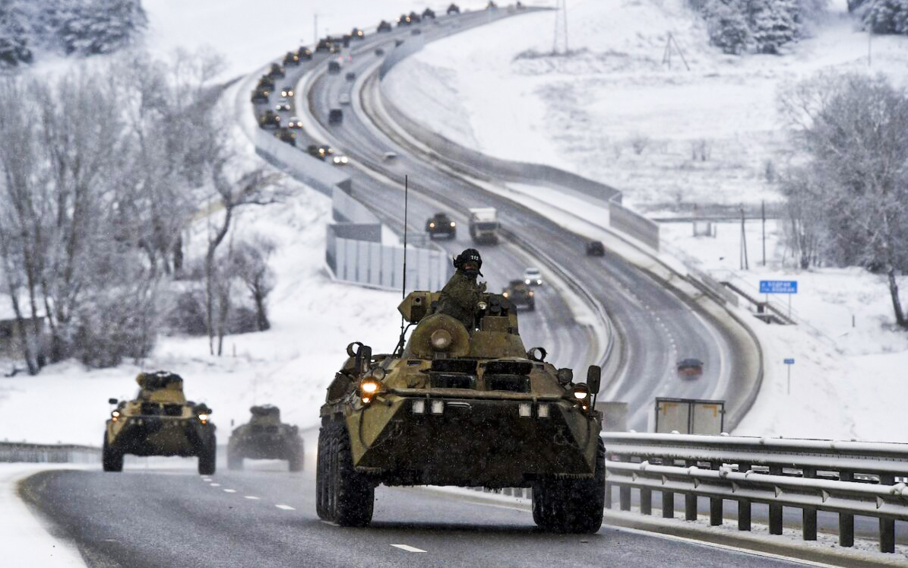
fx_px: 6830
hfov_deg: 7.6
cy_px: 268
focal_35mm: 276
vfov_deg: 4.8
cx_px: 455
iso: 1000
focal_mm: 270
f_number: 7.1
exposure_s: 1/2500
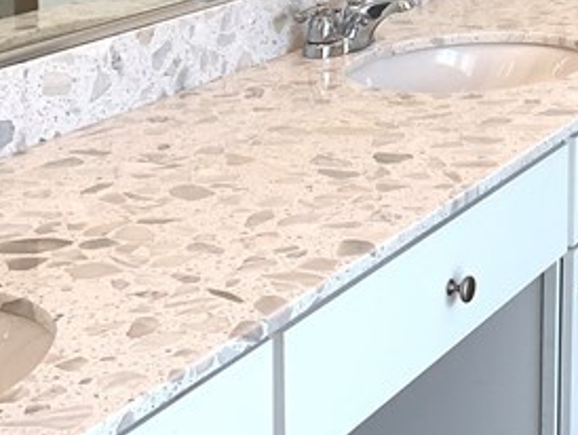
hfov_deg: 18.2
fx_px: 1621
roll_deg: -1.5
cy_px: -160
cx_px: 837
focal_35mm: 97
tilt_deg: -6.0
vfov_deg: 14.5
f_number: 1.8
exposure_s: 1/60
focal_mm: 4.25
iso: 50
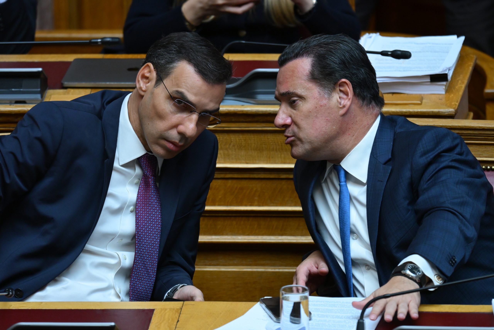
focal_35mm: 600
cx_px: 247
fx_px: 8233
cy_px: 165
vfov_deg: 2.3
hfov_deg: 3.4
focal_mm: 600
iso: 3200
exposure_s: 1/200
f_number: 6.3
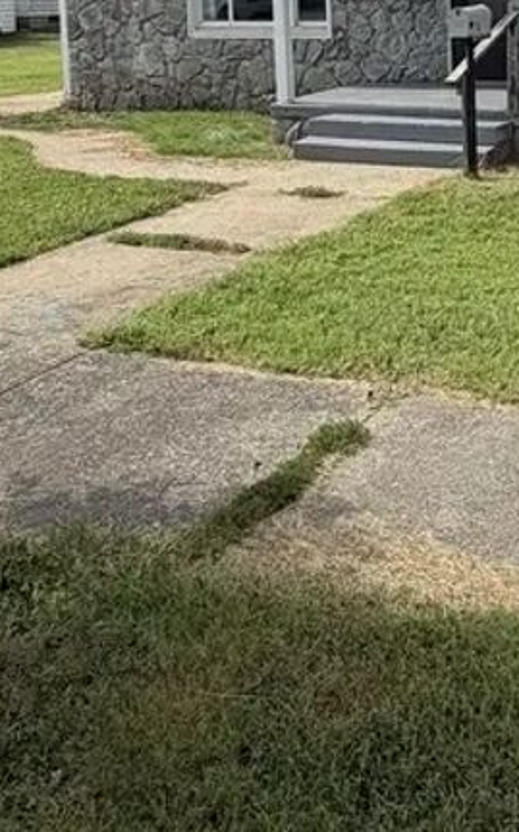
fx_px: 1065
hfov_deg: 26.1
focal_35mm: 47
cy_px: 113
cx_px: 504
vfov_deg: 40.1
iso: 20
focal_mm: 2.22
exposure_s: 1/1017
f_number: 2.2
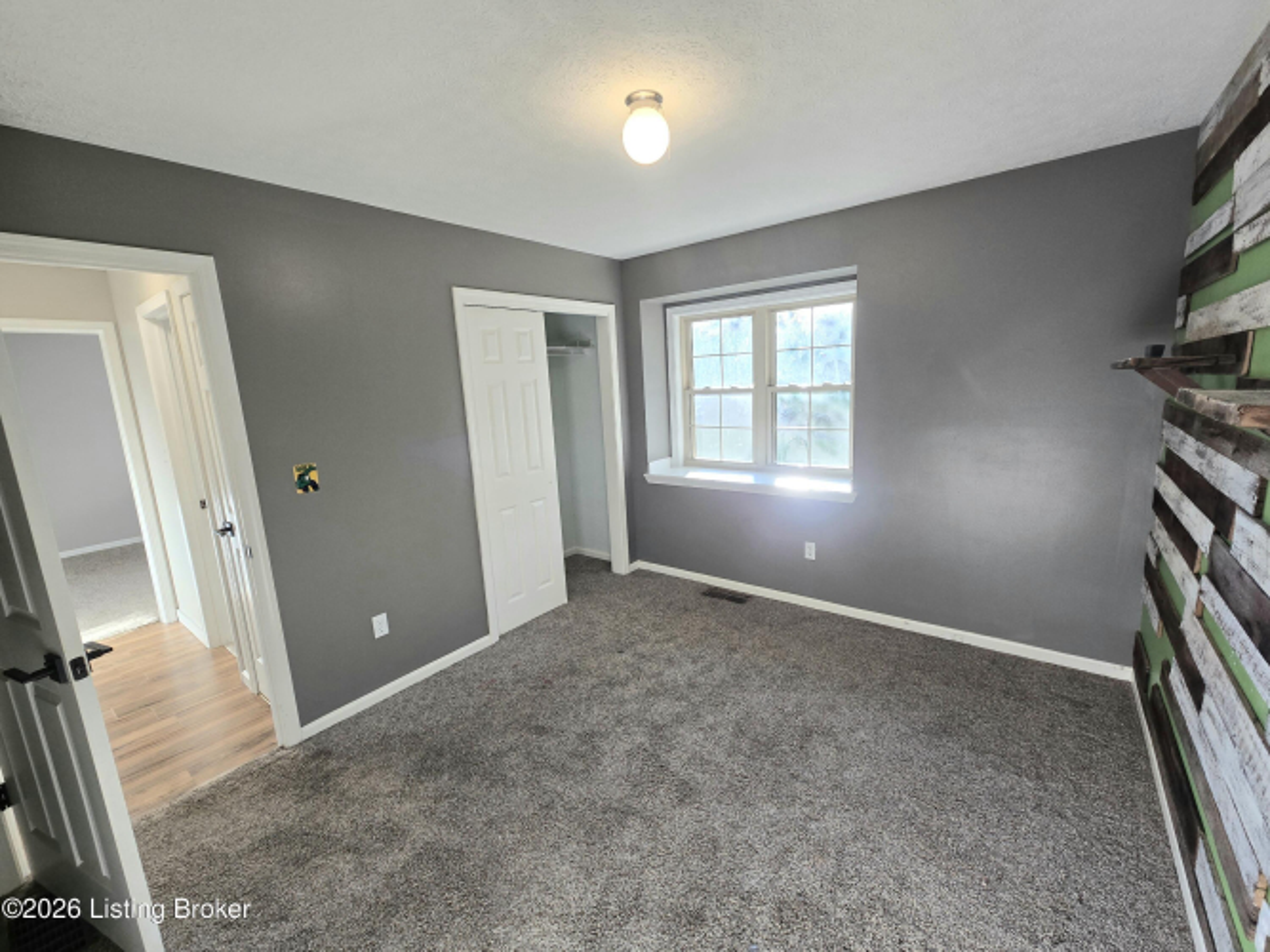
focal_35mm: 13
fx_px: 477
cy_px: 476
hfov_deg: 106.2
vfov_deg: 89.9
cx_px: 635
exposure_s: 1/60.2
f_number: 2.2
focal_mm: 2.2
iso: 64
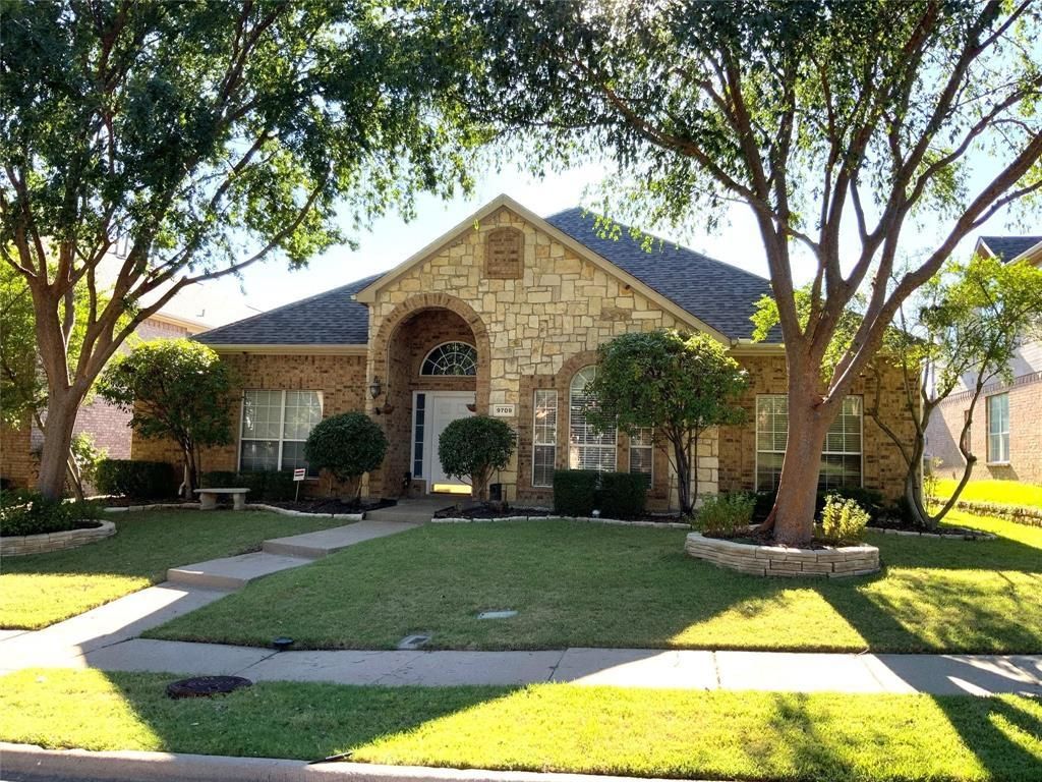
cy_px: 391
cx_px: 521
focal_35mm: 29
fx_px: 873
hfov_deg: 61.7
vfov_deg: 48.2
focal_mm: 3
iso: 16
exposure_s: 1/568
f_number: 1.8
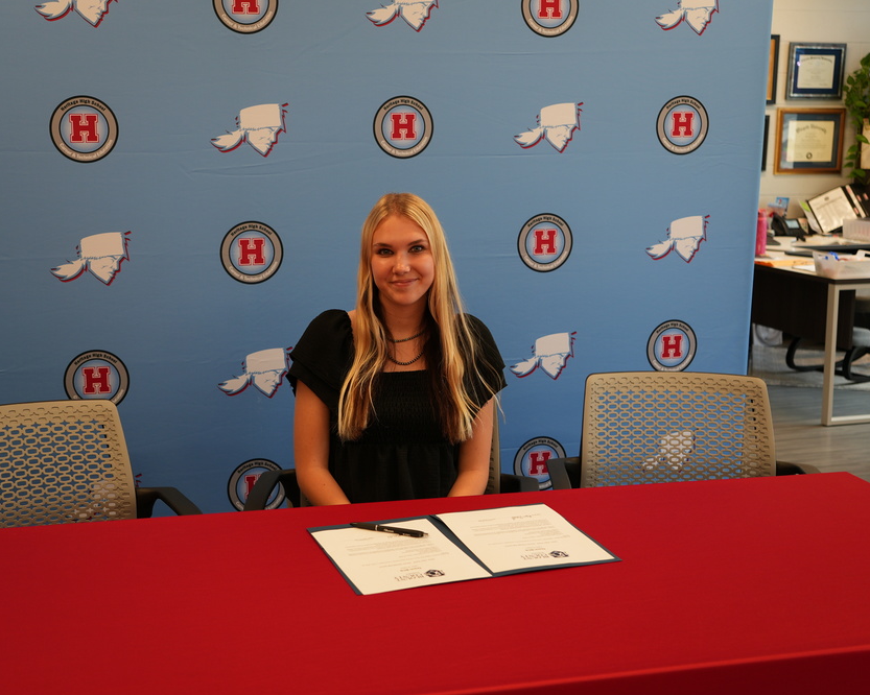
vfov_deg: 33.4
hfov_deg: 41.1
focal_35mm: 45
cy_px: 347
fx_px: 1158
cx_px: 395
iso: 160
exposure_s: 1/60
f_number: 2.8
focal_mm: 26
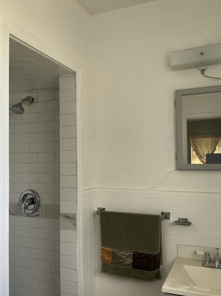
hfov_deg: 45.4
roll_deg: -0.4
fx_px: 264
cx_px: 109
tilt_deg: +3.0
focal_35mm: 31
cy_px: 149
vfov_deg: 58.4
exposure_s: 1/69
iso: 64
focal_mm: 3
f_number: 1.8
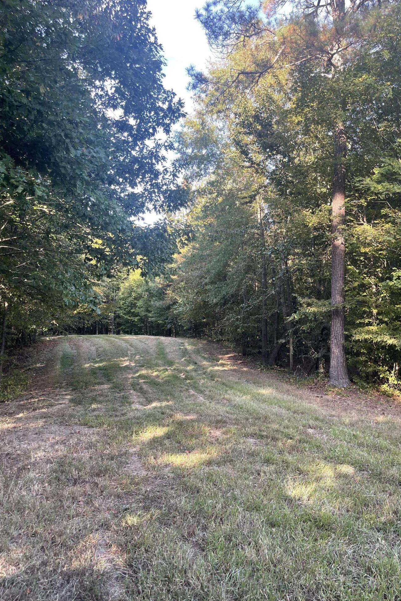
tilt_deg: +2.5
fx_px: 468
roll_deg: +0.0
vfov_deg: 65.5
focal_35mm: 28
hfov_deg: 46.3
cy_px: 293
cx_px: 225
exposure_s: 1/121
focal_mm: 5.1
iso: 40
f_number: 1.6
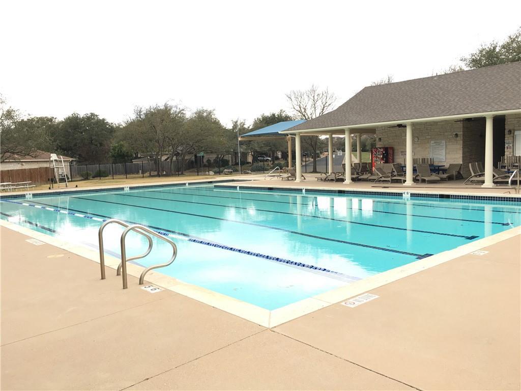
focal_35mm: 29
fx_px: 436
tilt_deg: -5.0
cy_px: 196
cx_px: 260
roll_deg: +1.5
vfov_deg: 48.2
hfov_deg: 61.7
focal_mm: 4.15
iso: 32
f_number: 2.2
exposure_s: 1/40
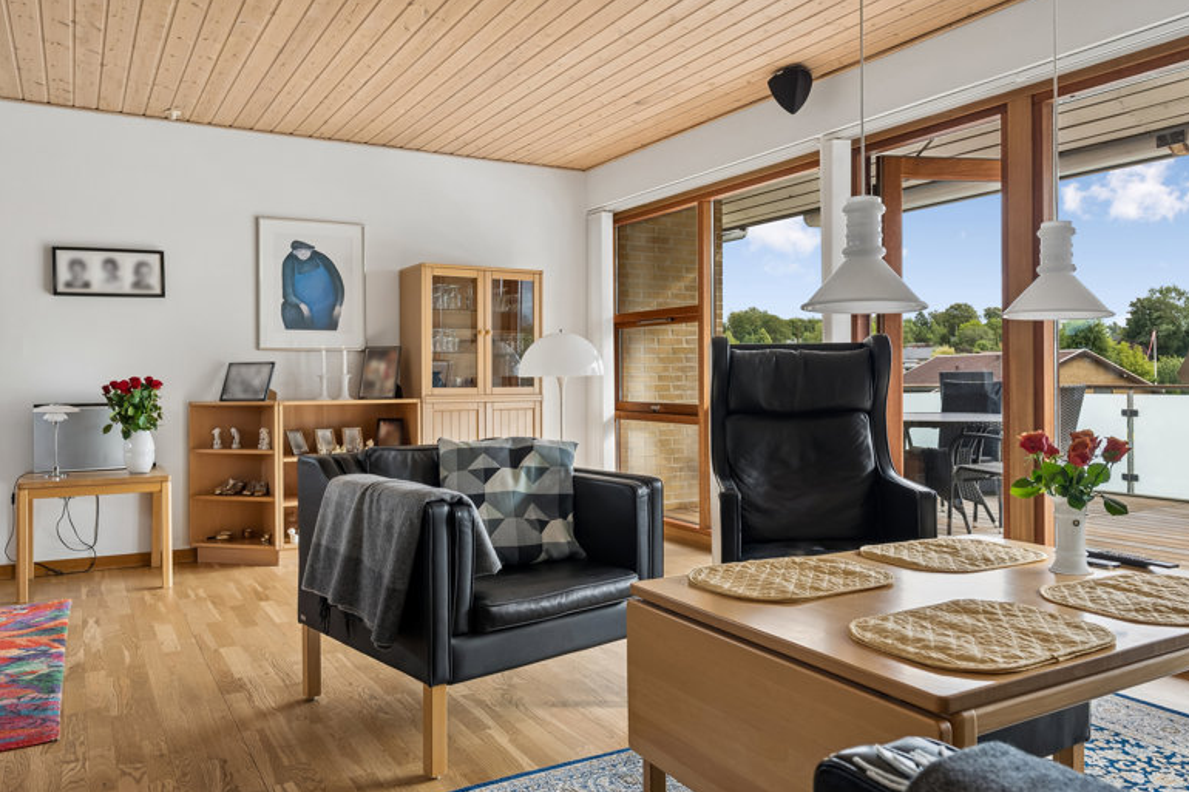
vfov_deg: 47.9
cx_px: 604
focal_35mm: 27
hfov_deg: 67.4
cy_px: 391
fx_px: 892
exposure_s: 1/40
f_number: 8
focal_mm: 26
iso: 200
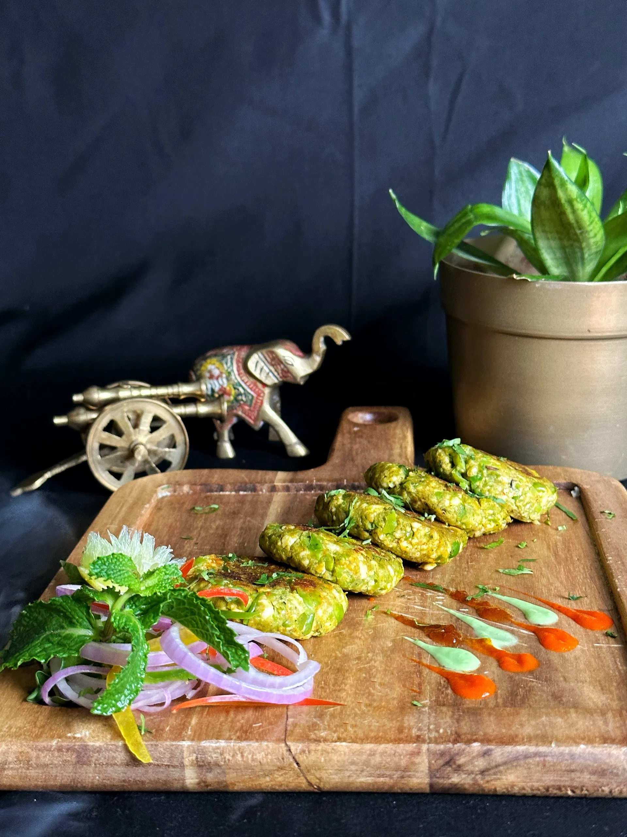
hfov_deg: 30.3
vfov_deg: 39.7
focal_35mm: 48
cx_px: 314
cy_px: 418
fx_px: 1159
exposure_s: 1/33
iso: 200
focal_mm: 6.86
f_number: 1.78
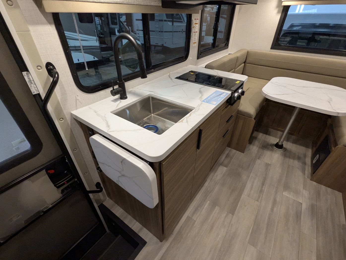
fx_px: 160
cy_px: 130
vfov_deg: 78.2
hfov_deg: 94.4
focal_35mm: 16
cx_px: 173
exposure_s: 1/100
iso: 451
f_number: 2.2
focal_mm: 2.35
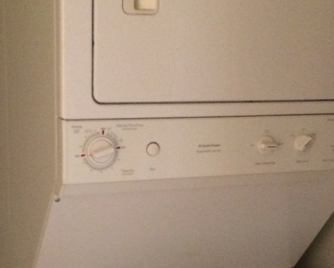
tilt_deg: -14.4
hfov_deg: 24.4
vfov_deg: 19.4
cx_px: 159
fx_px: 771
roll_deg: -0.3
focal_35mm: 78
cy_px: 226
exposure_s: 1/15
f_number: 2.2
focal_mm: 4.15
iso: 400
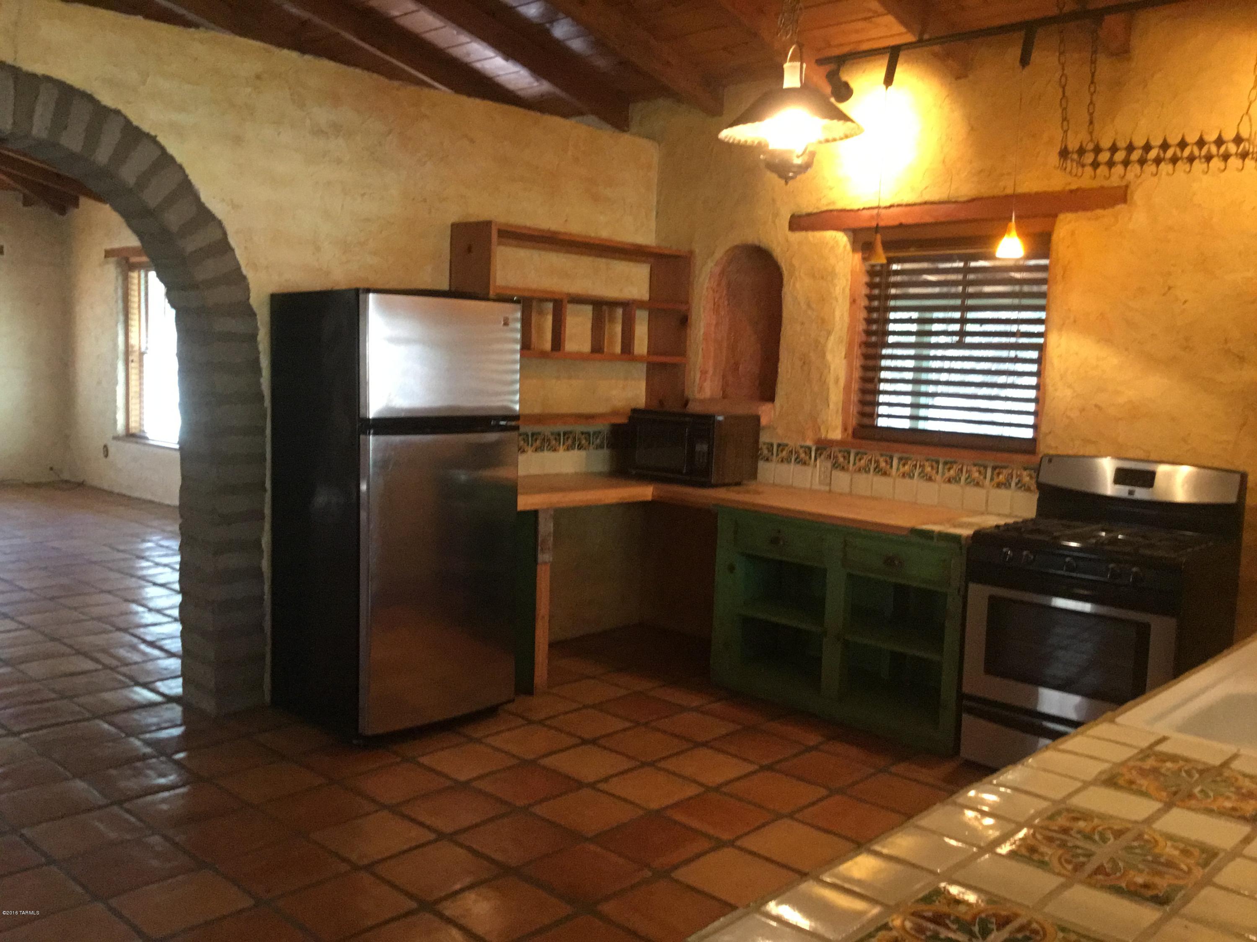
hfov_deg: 58.4
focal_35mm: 31
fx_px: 1126
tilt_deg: -5.8
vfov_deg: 45.4
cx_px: 628
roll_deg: -2.1
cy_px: 471
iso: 200
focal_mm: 3.3
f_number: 2.4
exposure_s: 1/24
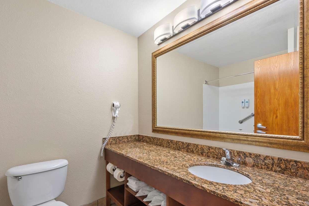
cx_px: 154
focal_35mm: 17
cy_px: 113
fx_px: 146
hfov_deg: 93.3
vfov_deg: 70.3
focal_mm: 14
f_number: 8
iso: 320
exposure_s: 1
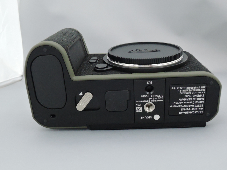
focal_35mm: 36
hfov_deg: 51.4
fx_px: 236
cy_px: 85
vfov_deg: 39.7
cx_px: 116
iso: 1600
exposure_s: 1/125
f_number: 5
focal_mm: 7.5
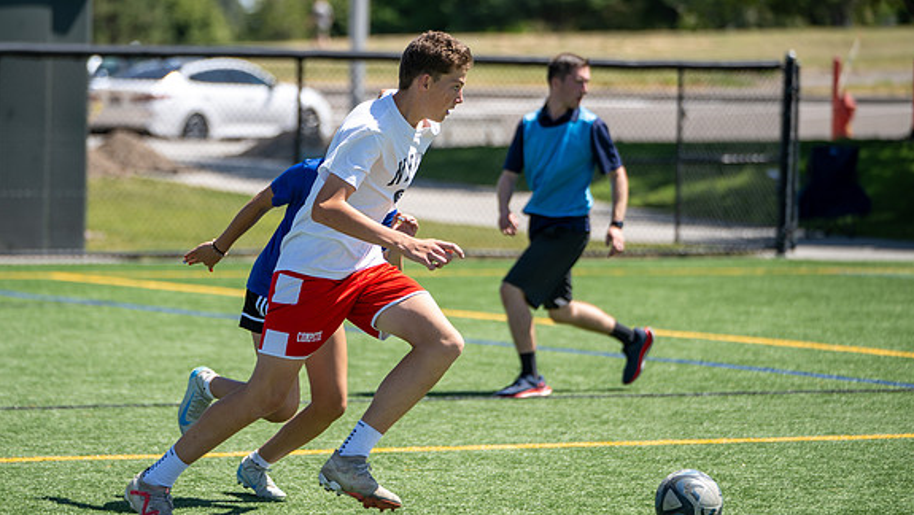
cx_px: 350
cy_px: 222
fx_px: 4292
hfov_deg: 12.1
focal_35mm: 177
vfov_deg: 6.9
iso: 40
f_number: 2.8
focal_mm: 135
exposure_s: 1/800
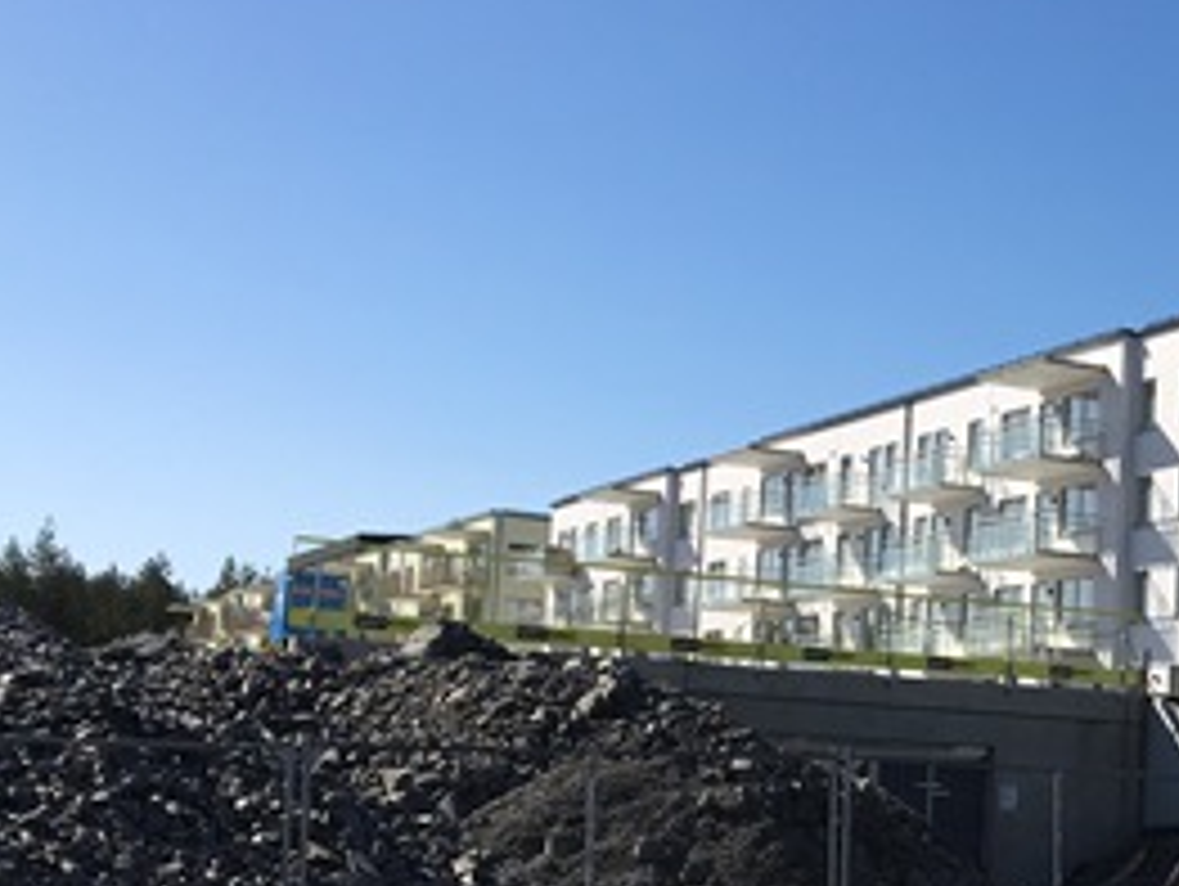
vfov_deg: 21.8
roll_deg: -2.6
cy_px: 630
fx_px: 2284
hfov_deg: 27.5
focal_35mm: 67
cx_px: 1136
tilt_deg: +5.2
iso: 25
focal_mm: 4.15
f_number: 2.2
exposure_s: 1/2079
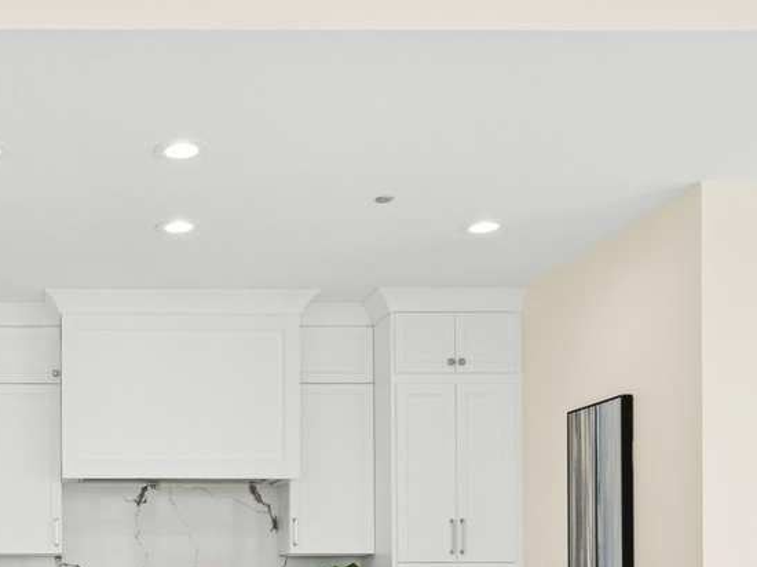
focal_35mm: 51
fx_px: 1115
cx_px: 15
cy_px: 588
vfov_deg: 26.7
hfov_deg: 34.4
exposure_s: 1/60
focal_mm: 18
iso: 320
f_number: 8
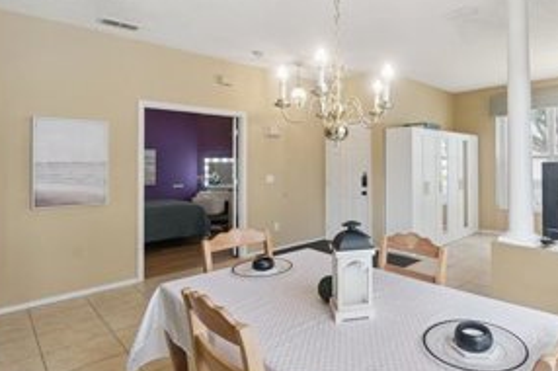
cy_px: 152
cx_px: 369
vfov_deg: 59.0
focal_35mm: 21
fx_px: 325
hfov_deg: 78.8
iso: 400
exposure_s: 1/15
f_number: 8
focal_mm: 10
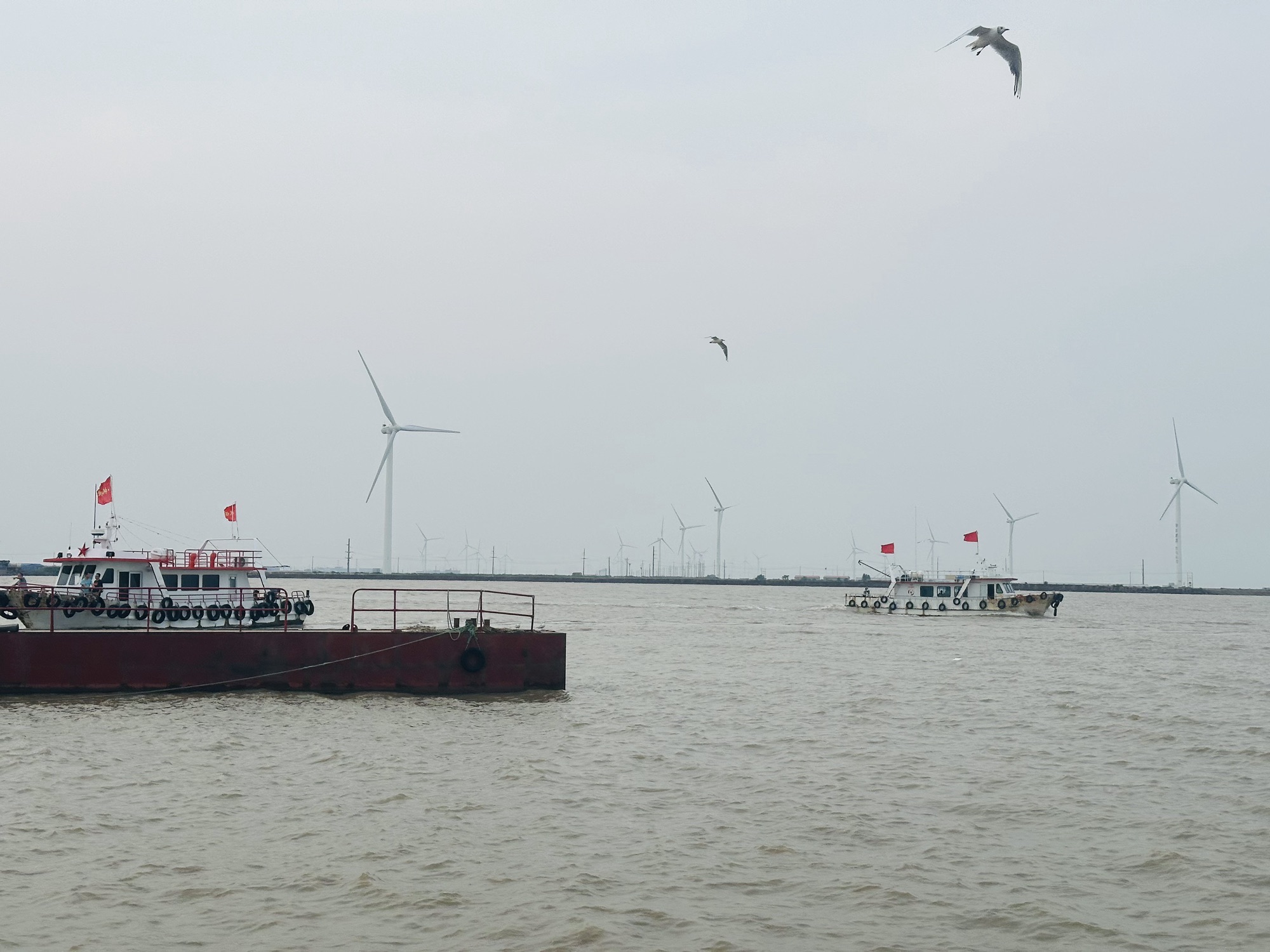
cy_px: 476
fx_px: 1761
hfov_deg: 39.7
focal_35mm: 48
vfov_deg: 30.3
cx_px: 635
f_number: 1.78
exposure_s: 1/1376
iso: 64
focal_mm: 6.86
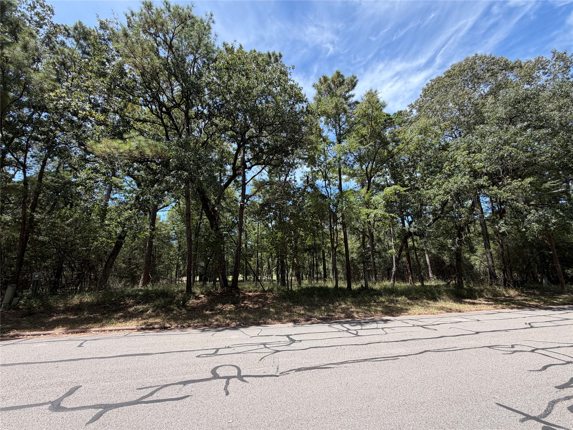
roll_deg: +0.9
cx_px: 286
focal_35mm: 14
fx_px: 232
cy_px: 215
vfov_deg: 85.7
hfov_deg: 102.1
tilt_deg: +13.5
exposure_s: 1/502
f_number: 2.2
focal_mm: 2.22
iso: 40
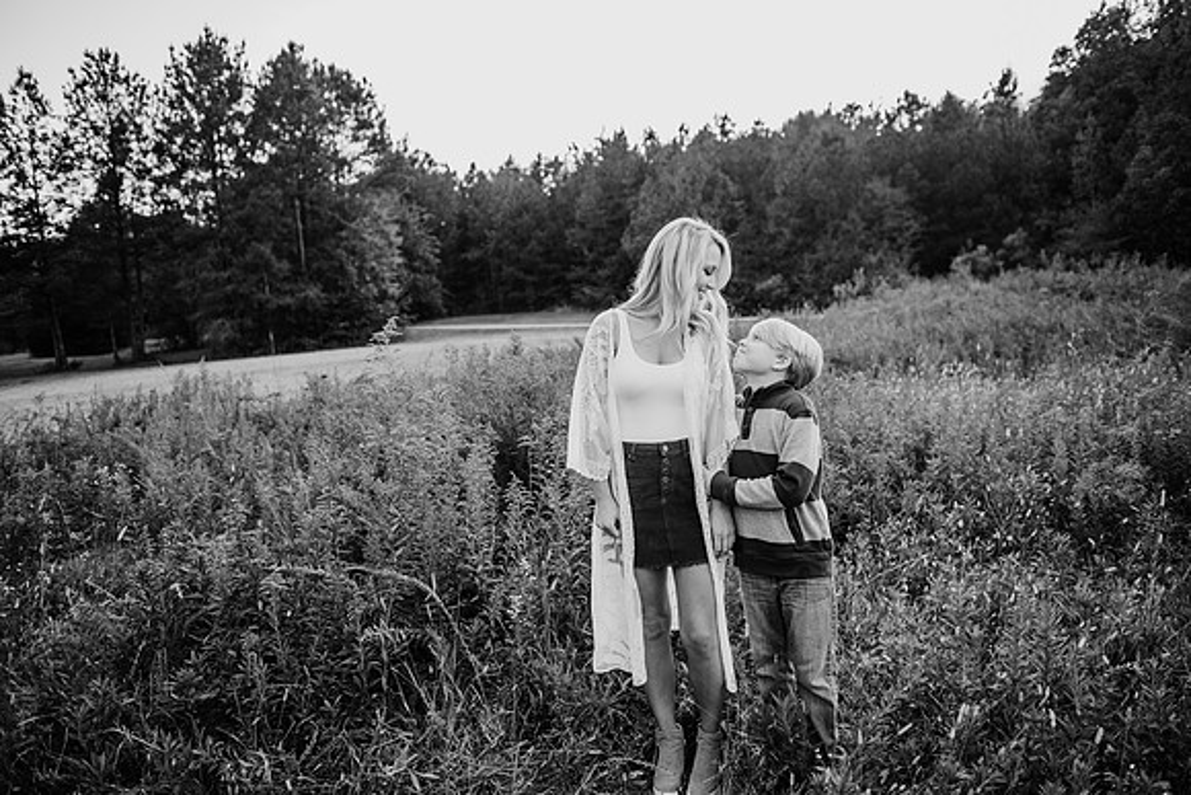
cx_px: 596
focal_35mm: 24
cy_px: 398
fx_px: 794
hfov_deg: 73.7
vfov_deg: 53.2
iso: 250
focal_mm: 24
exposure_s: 1/800
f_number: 2.5
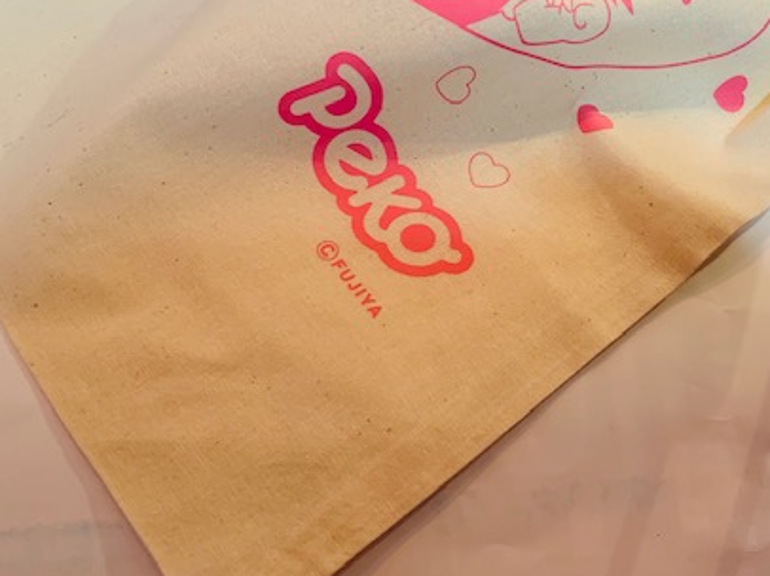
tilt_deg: -52.6
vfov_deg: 34.7
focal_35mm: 41
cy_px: 180
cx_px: 470
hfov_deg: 45.5
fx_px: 911
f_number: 1.8
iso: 64
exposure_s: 1/50
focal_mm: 4.25
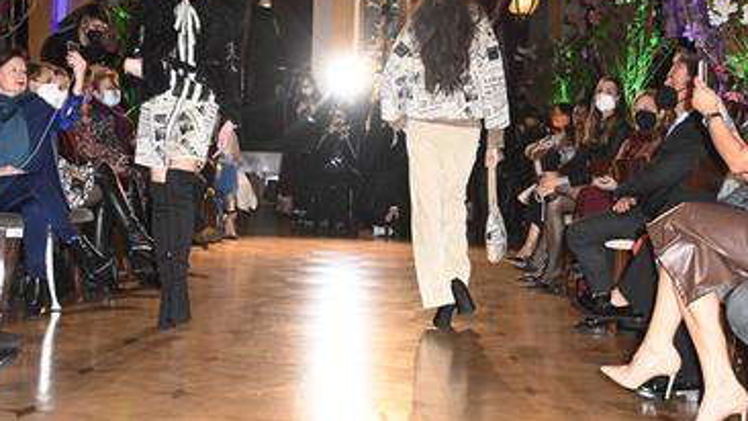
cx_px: 310
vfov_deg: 16.9
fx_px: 1408
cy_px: 116
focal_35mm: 71
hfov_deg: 29.7
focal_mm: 55
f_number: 5.6
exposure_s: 1/250
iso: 4000
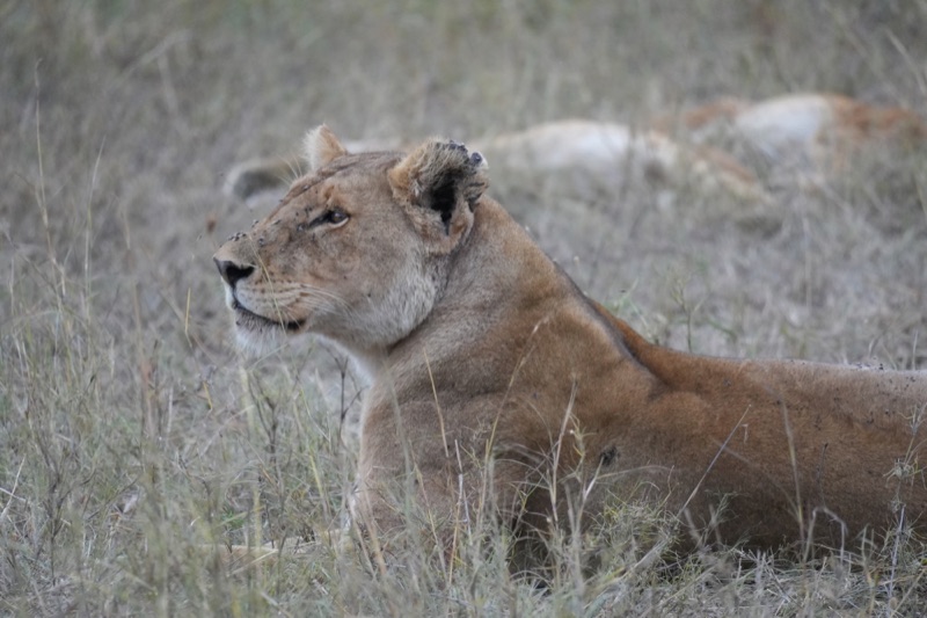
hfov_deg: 3.9
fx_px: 13515
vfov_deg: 2.6
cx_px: 464
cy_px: 309
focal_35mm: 525
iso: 2000
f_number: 7.1
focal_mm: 350
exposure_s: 1/640
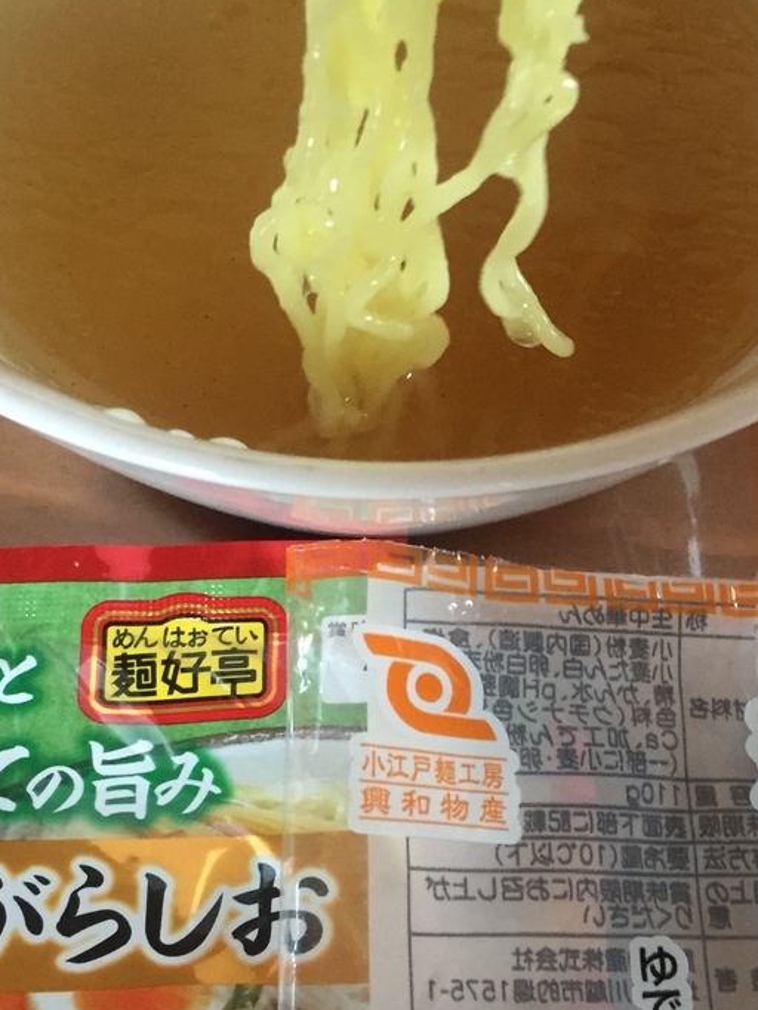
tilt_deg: -59.2
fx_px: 1488
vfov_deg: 37.4
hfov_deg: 28.4
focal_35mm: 51
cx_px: 512
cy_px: 586
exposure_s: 1/24
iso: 250
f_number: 2.2
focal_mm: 4.15
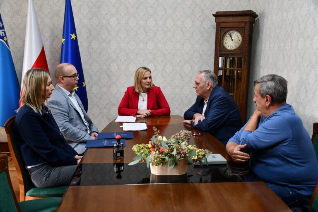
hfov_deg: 55.8
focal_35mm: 34
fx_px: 300
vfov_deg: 38.9
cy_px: 106
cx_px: 159
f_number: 3.8
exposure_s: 1/125
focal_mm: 23
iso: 1400
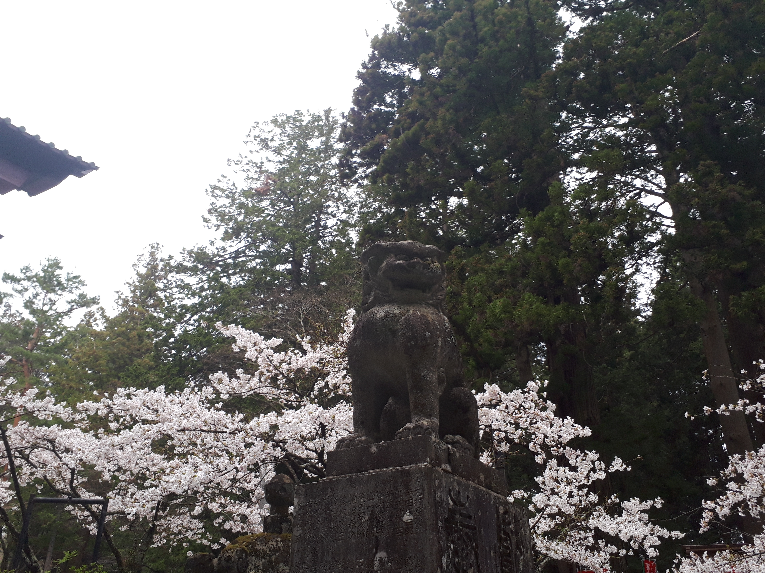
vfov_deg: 51.4
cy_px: 286
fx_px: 597
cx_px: 382
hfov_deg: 65.3
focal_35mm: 27
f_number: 1.9
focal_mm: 3.6
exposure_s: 1/253
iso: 40
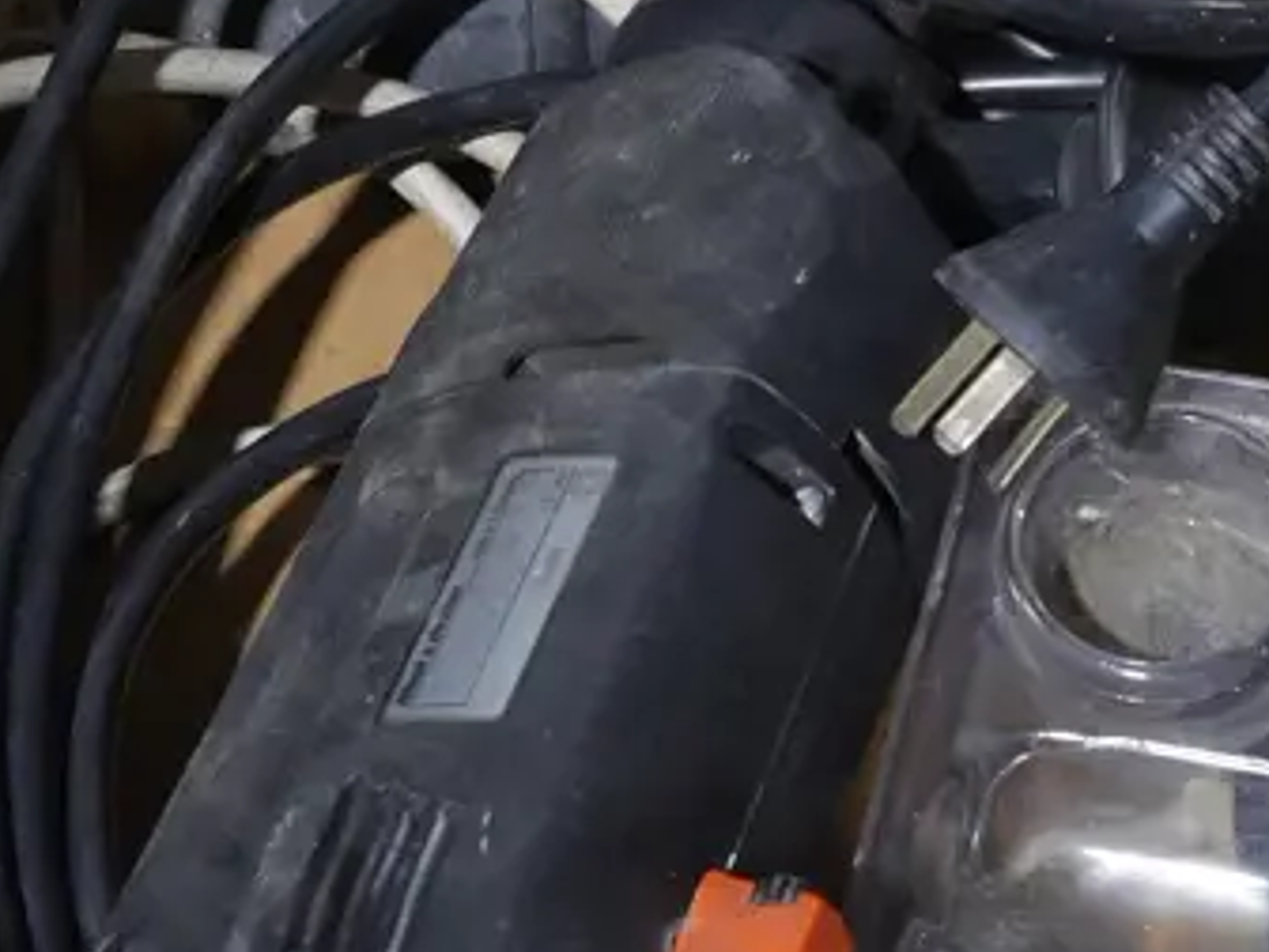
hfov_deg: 16.1
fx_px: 4472
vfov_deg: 12.0
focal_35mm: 122
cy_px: -94
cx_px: 978
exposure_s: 1/60
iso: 800
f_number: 4.5
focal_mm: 20
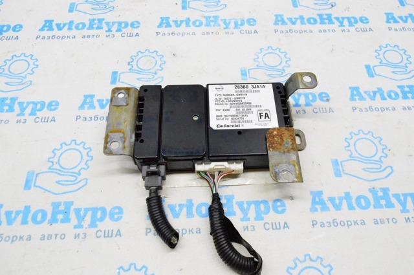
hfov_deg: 62.0
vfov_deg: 43.5
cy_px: 138
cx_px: 207
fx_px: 345
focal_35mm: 30
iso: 6400
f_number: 8
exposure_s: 1/250
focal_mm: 20
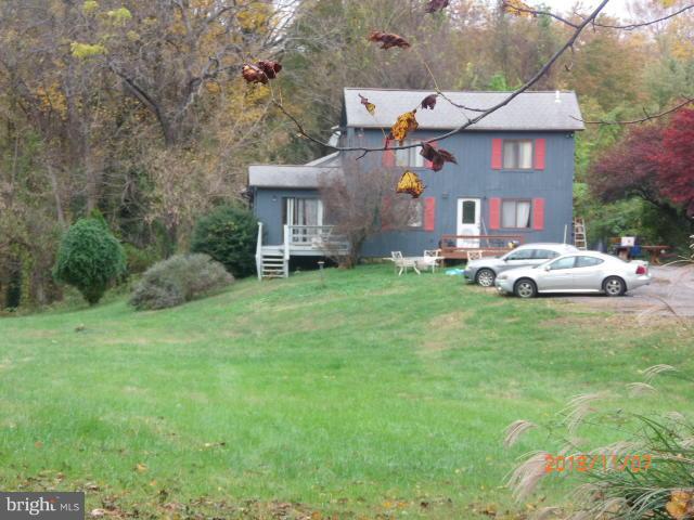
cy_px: 260
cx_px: 347
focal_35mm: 110
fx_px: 2205
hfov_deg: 17.9
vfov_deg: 13.5
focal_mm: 19.4
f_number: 4.5
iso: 100
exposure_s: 1/60
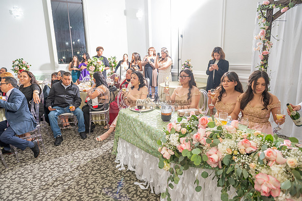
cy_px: 100
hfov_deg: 73.7
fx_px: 201
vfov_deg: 53.2
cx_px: 151
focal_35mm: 24
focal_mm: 24
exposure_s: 1/160
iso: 500
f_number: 3.5
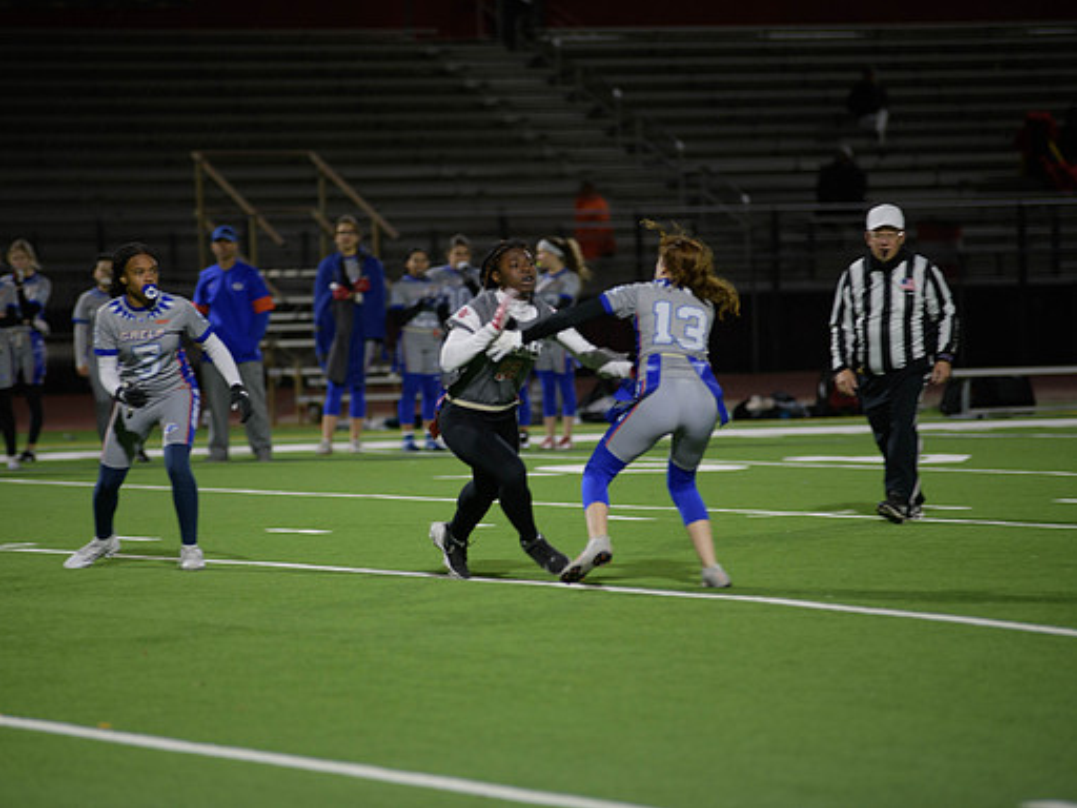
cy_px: 403
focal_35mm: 218
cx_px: 471
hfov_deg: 9.1
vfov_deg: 6.8
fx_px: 6783
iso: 720
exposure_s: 1/200
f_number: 2.8
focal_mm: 200
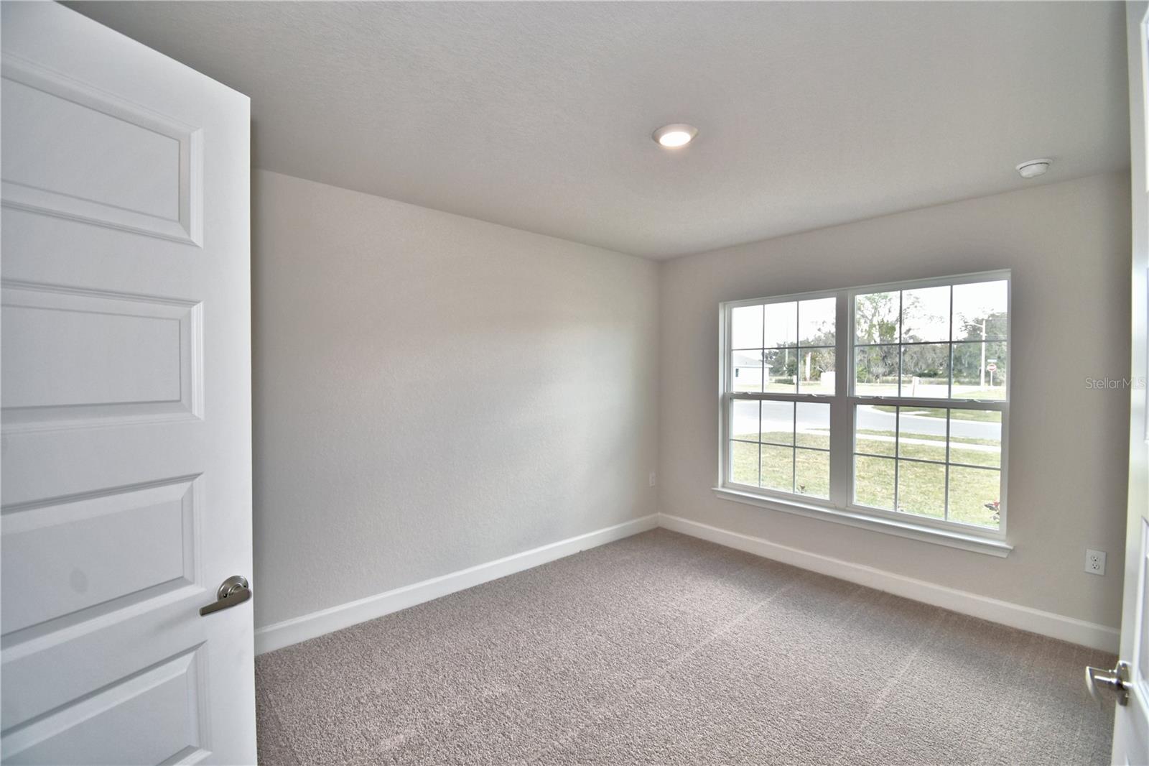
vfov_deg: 77.3
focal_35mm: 15
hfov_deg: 100.4
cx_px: 574
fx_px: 479
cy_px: 383
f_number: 4.5
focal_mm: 10
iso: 125
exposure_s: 1/60
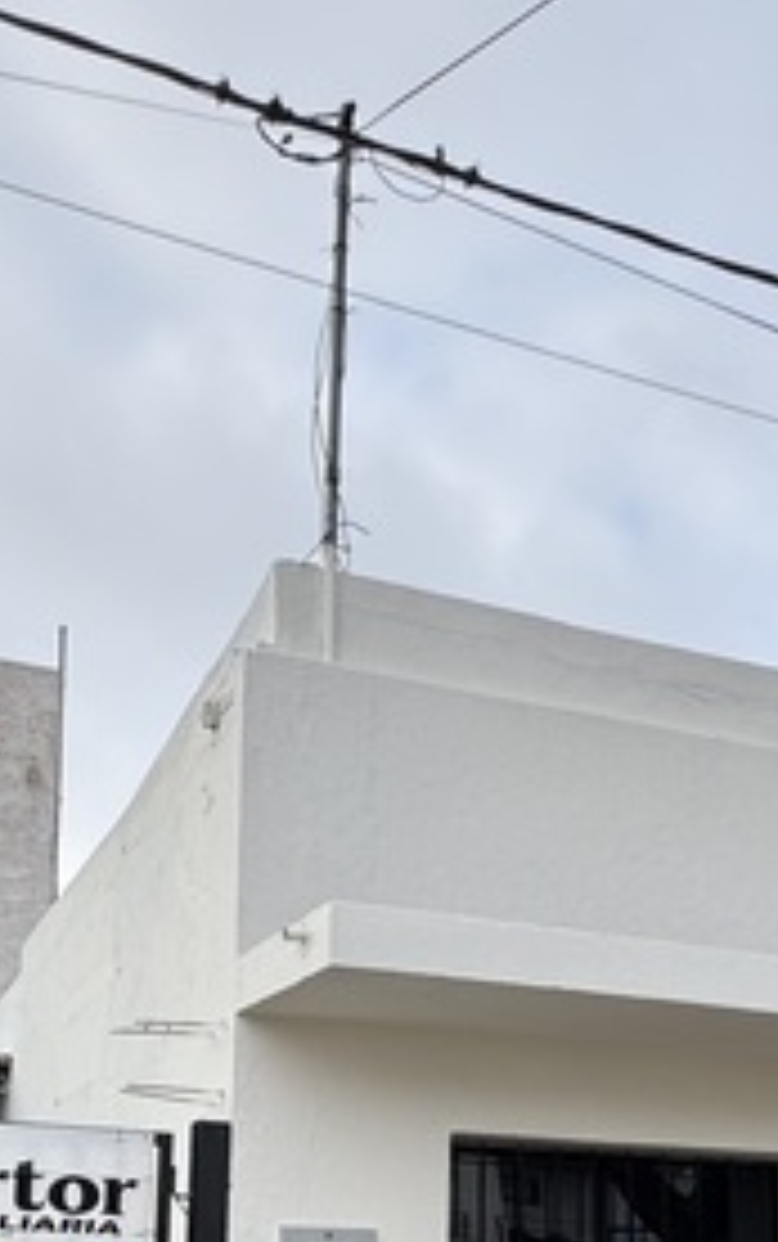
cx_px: 283
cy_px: 1202
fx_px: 1456
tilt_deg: +4.9
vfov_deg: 41.1
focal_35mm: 43
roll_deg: -0.5
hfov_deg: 29.8
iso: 40
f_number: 2.2
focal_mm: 2.22
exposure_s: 1/430
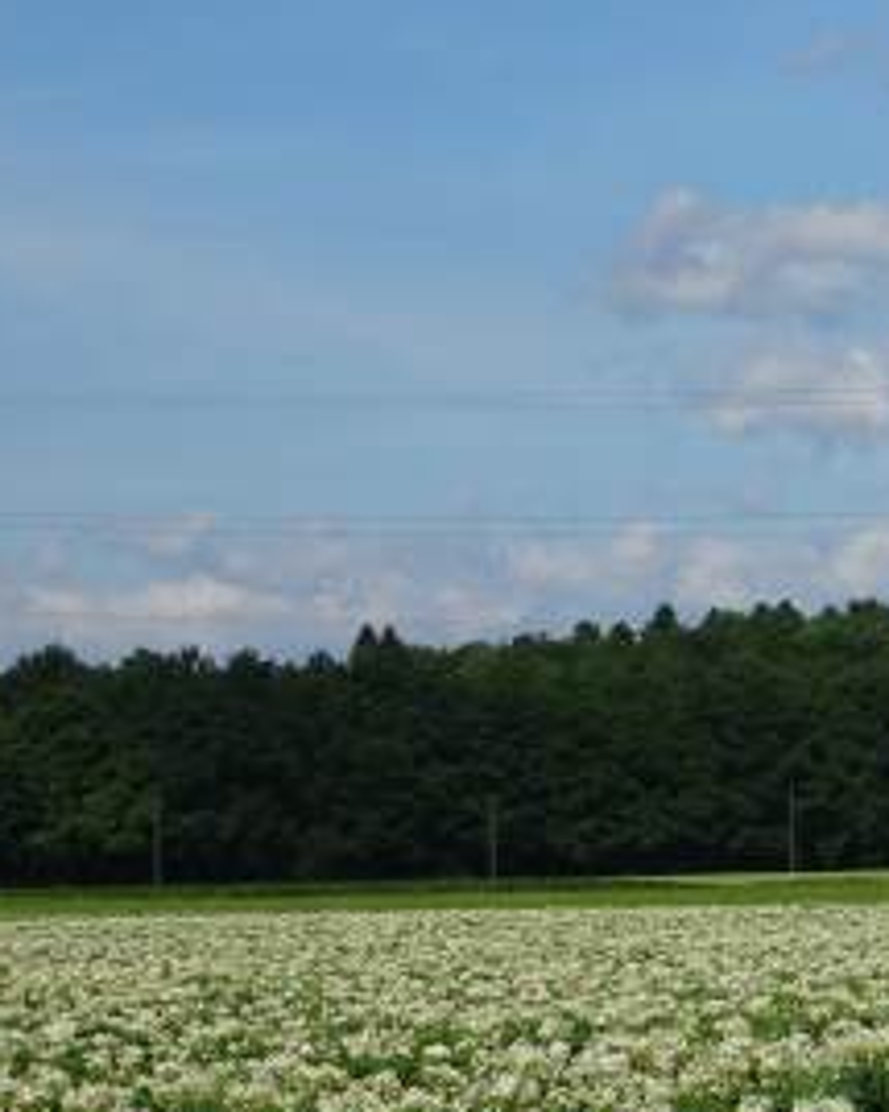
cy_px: 298
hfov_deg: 8.4
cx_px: 1406
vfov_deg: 10.7
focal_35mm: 180
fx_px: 5923
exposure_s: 1/1000
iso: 80
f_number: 4.5
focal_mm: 10.59
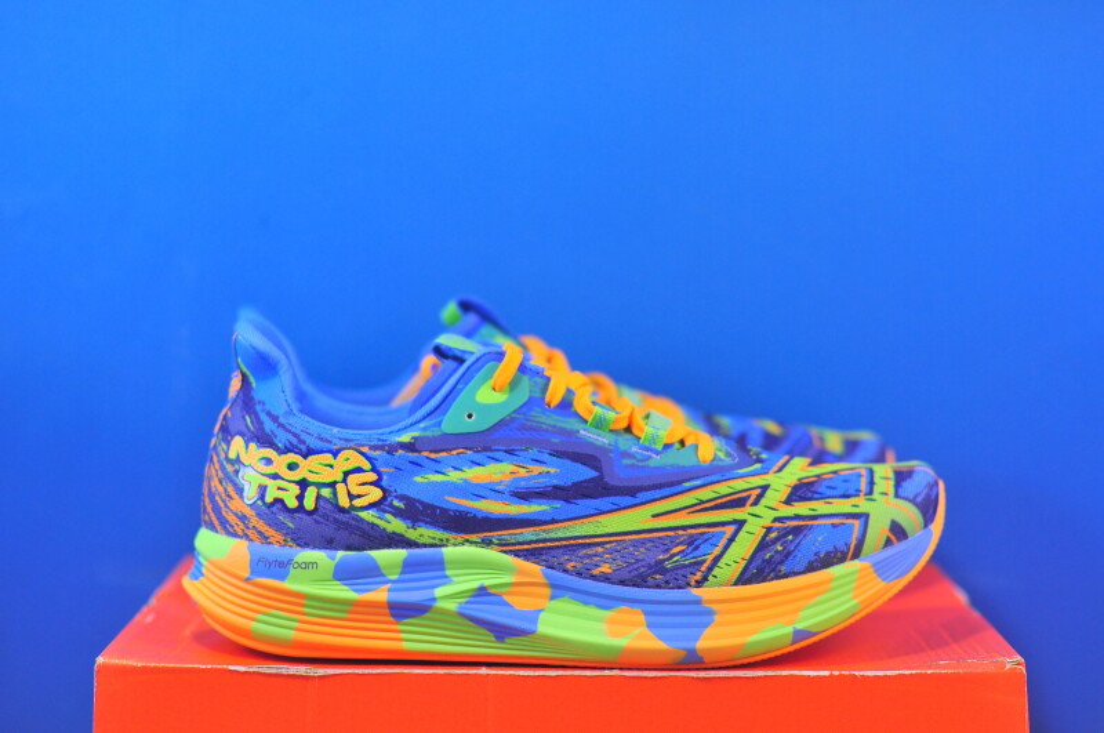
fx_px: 2297
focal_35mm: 75
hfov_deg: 27.0
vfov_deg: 18.1
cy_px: 366
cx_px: 552
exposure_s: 1/320
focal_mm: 50
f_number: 2.2
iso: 250
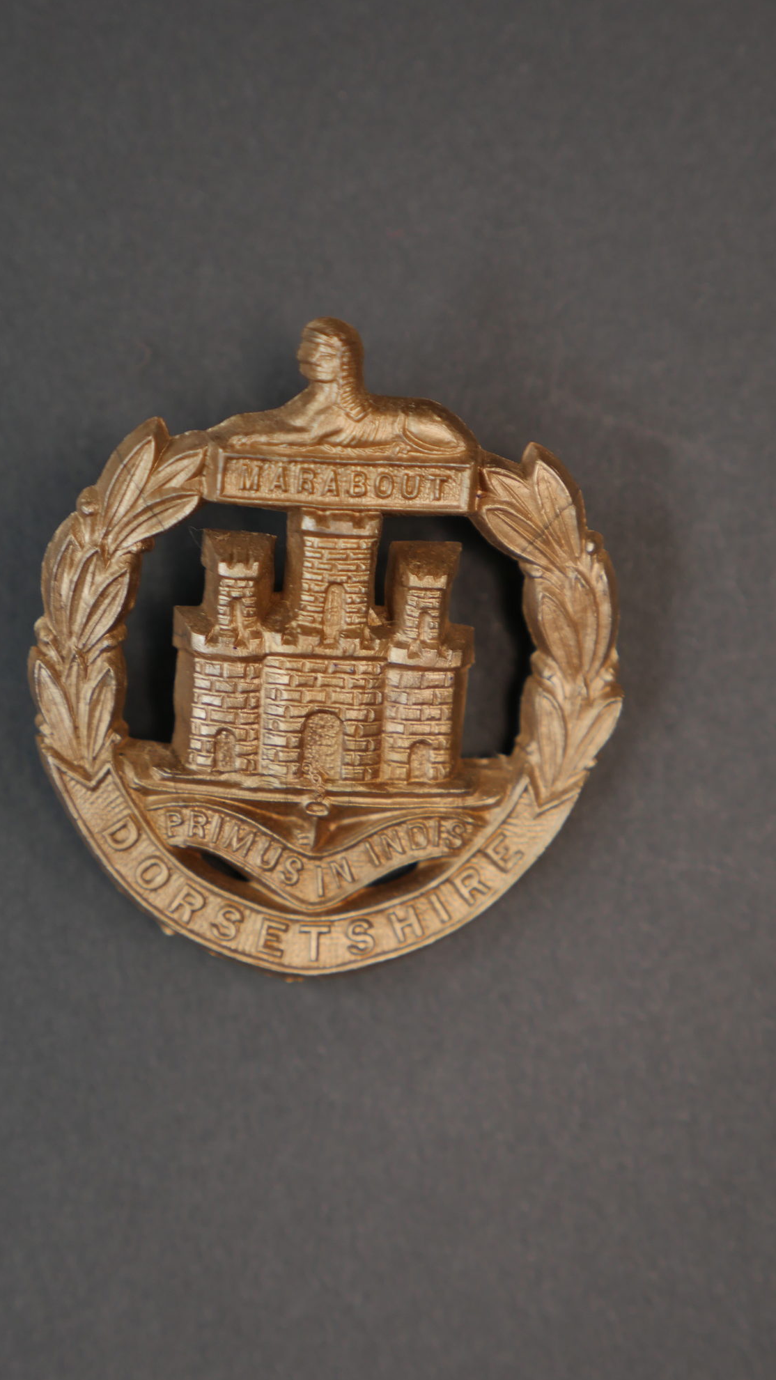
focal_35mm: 77
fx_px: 2817
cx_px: 307
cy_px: 694
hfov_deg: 15.7
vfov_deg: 27.5
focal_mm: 35
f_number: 3.2
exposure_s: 1/50
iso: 200
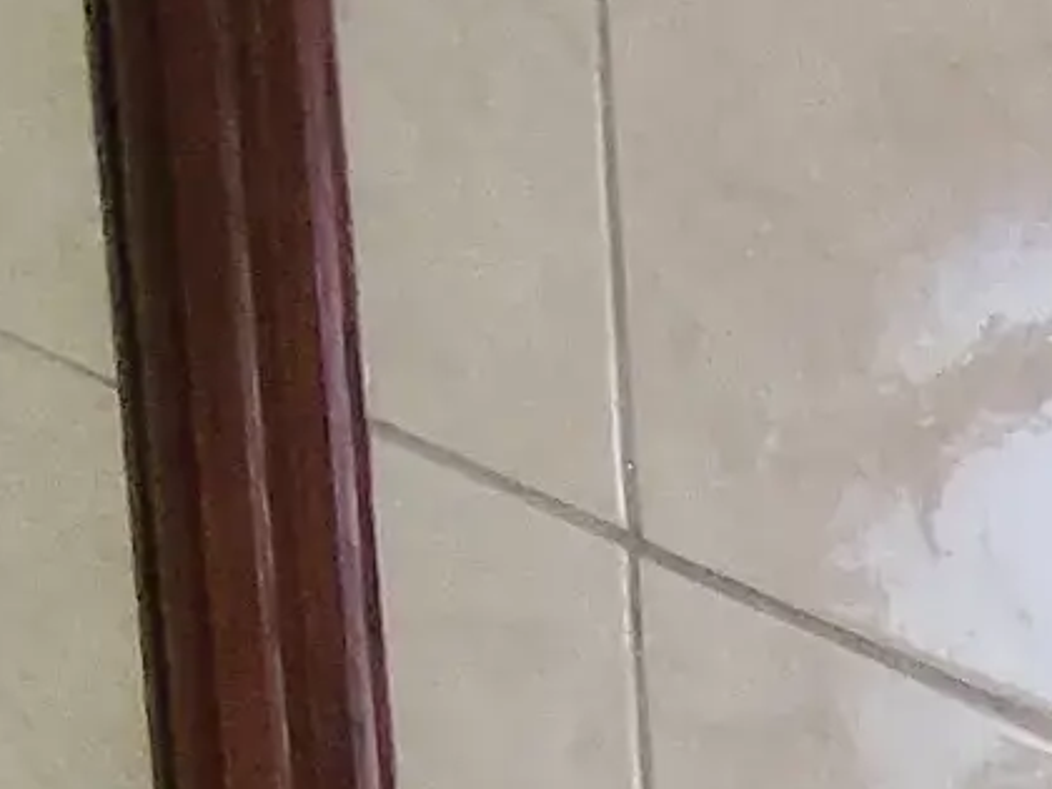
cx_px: 2327
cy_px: 2843
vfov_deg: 8.4
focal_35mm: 125
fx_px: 3799
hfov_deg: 12.9
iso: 64
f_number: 2.2
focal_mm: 1.65
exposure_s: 1/60
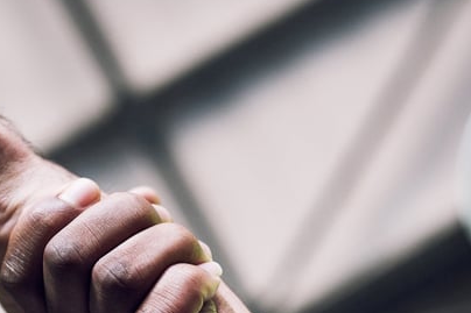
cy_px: 339
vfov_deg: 12.9
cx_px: 164
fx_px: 1360
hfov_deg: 19.6
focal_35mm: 104
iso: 500
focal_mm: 35
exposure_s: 1/320
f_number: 2.5
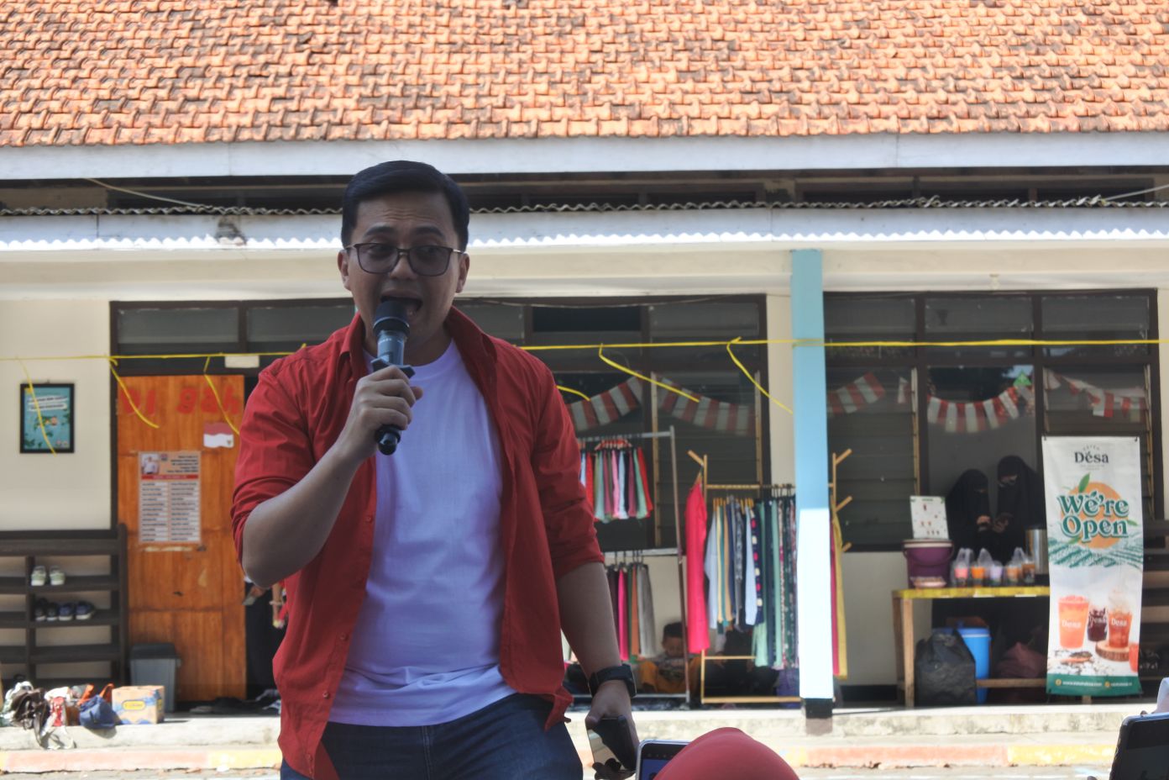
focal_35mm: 81
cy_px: 390
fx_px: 2630
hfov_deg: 25.1
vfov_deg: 16.9
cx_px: 584
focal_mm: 30
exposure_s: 1/125
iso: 160
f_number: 7.1
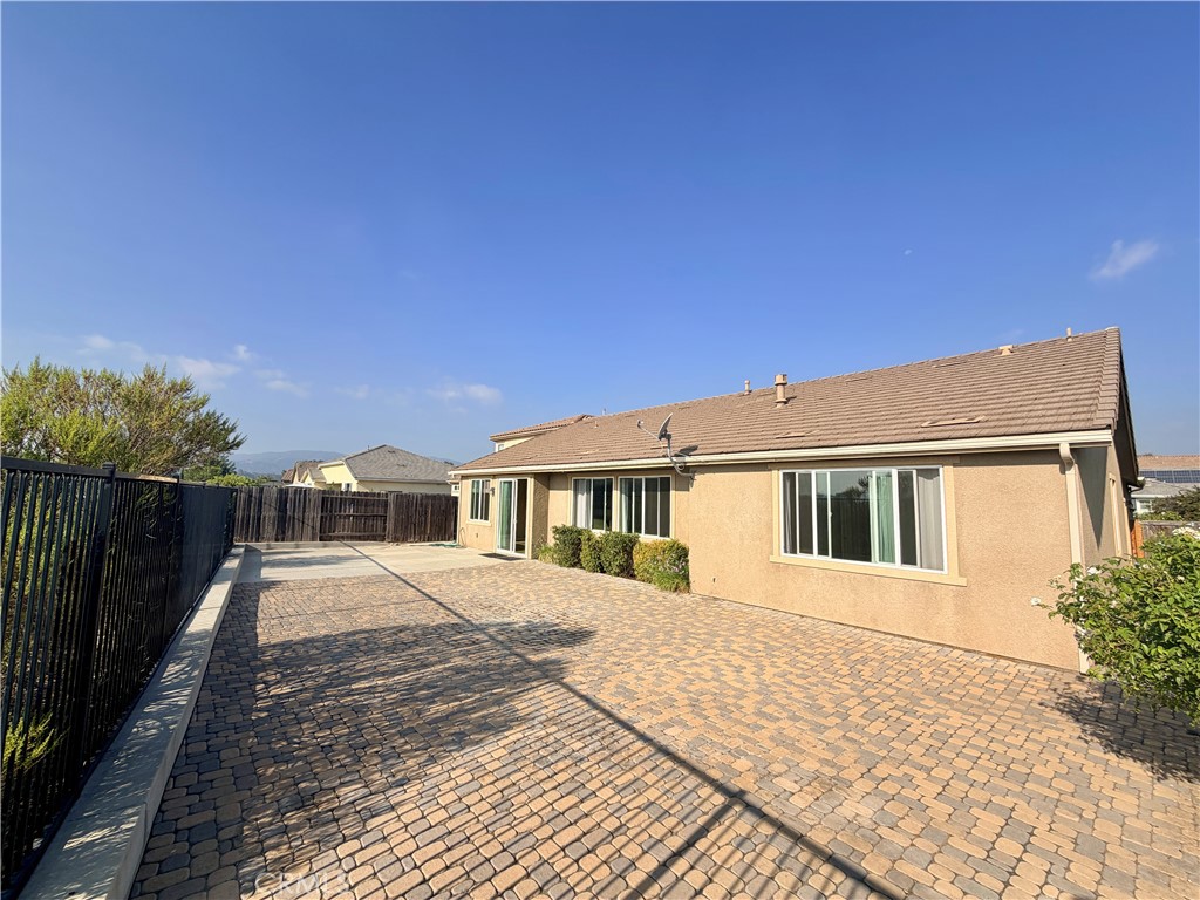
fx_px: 485
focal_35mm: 14
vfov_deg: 85.7
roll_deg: -0.3
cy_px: 450
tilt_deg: +5.7
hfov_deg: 102.1
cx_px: 600
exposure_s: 1/955
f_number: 2.2
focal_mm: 2.22
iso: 20
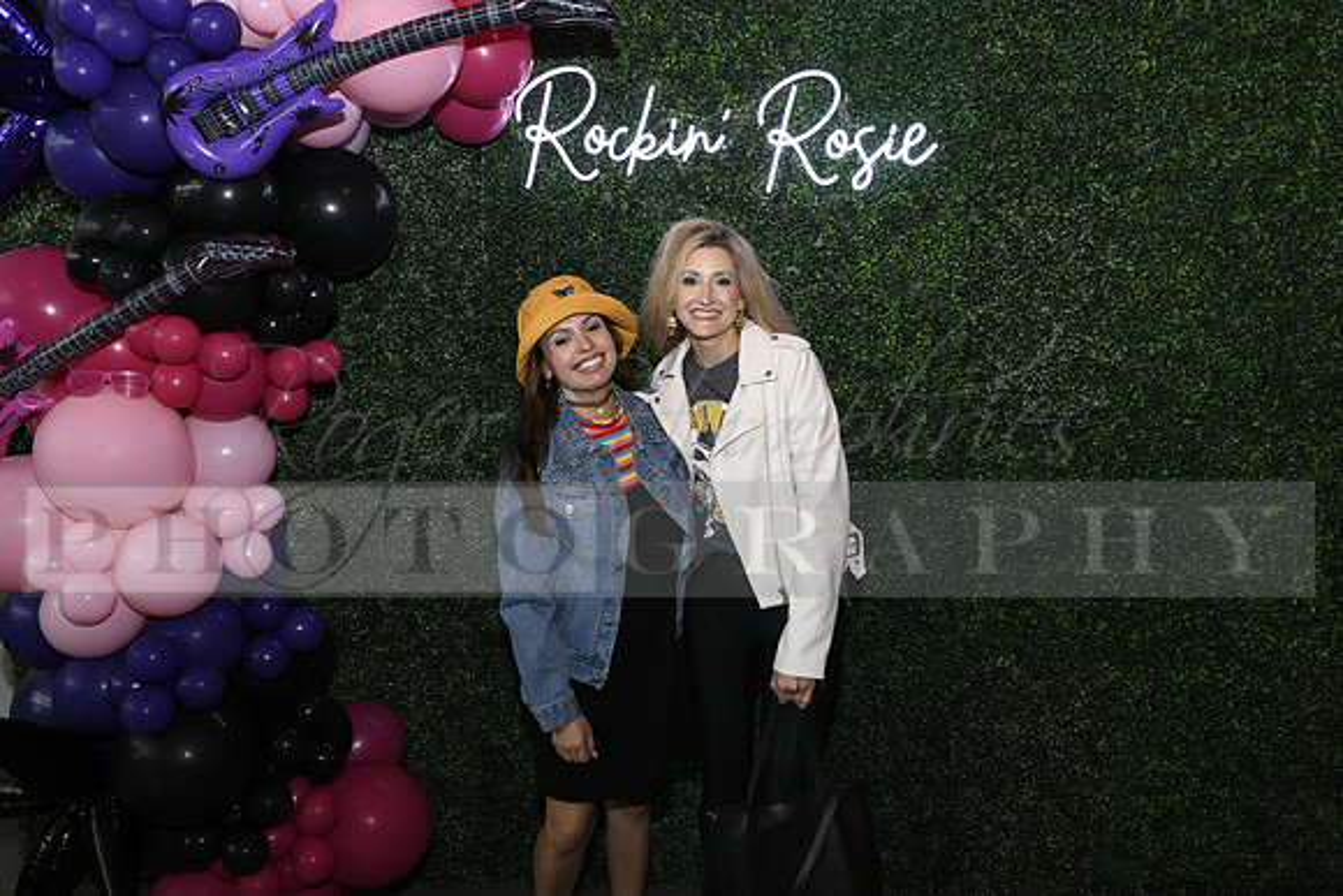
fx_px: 1082
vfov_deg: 45.0
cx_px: 672
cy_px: 448
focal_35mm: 29
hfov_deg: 63.6
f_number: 6.3
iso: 500
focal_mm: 29
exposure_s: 1/60
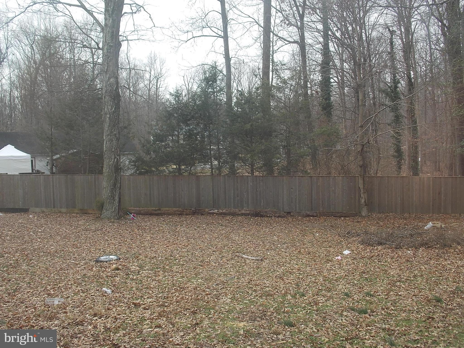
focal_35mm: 34
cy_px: 174
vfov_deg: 41.8
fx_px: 456
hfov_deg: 54.0
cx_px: 232
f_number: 3.4
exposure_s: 1/200
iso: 80
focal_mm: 6.1
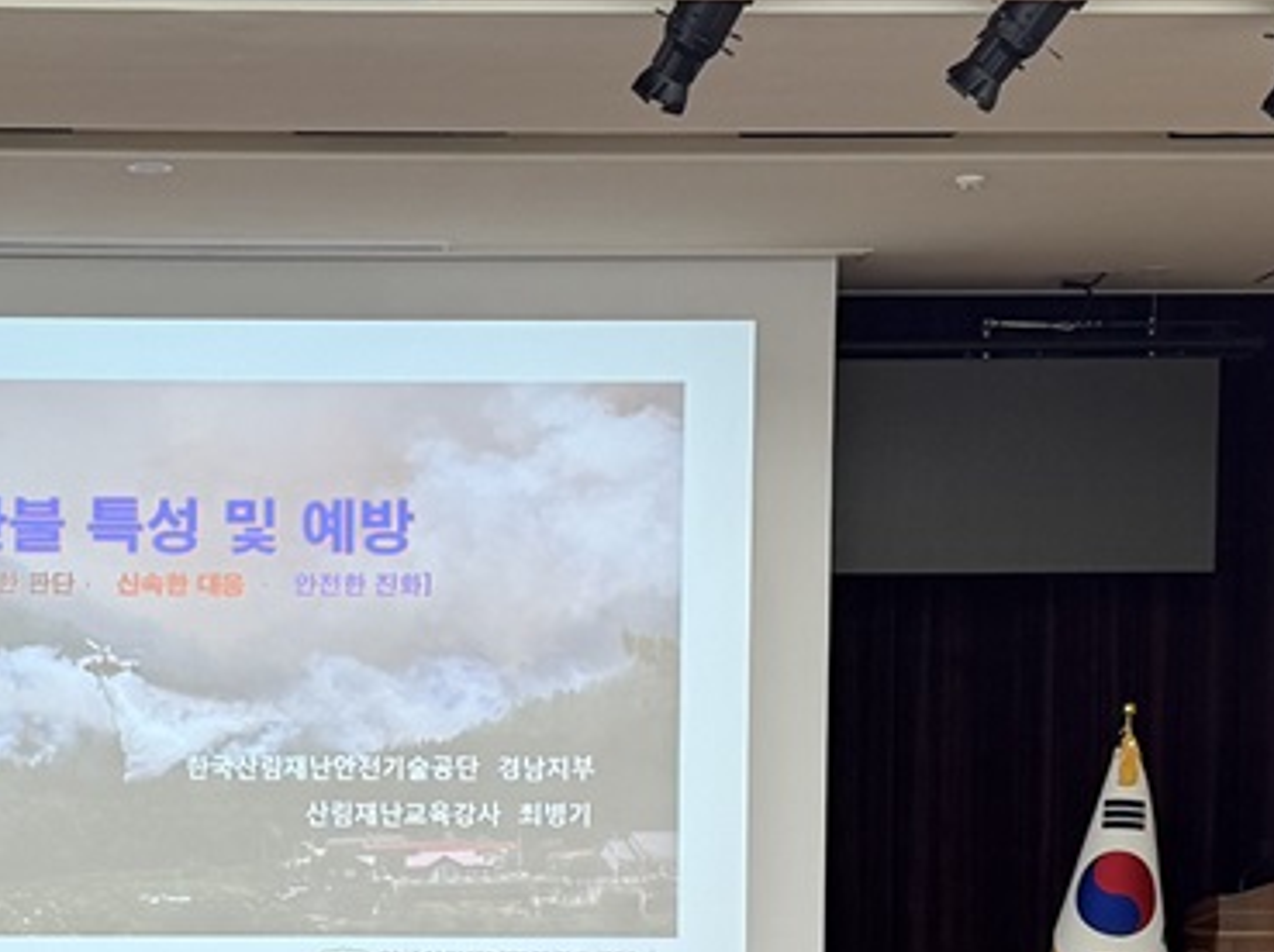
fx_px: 3419
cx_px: 169
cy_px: 940
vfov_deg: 15.6
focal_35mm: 93
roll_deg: -0.6
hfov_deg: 20.7
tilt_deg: -2.2
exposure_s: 1/60
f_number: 1.78
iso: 160
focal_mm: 6.76
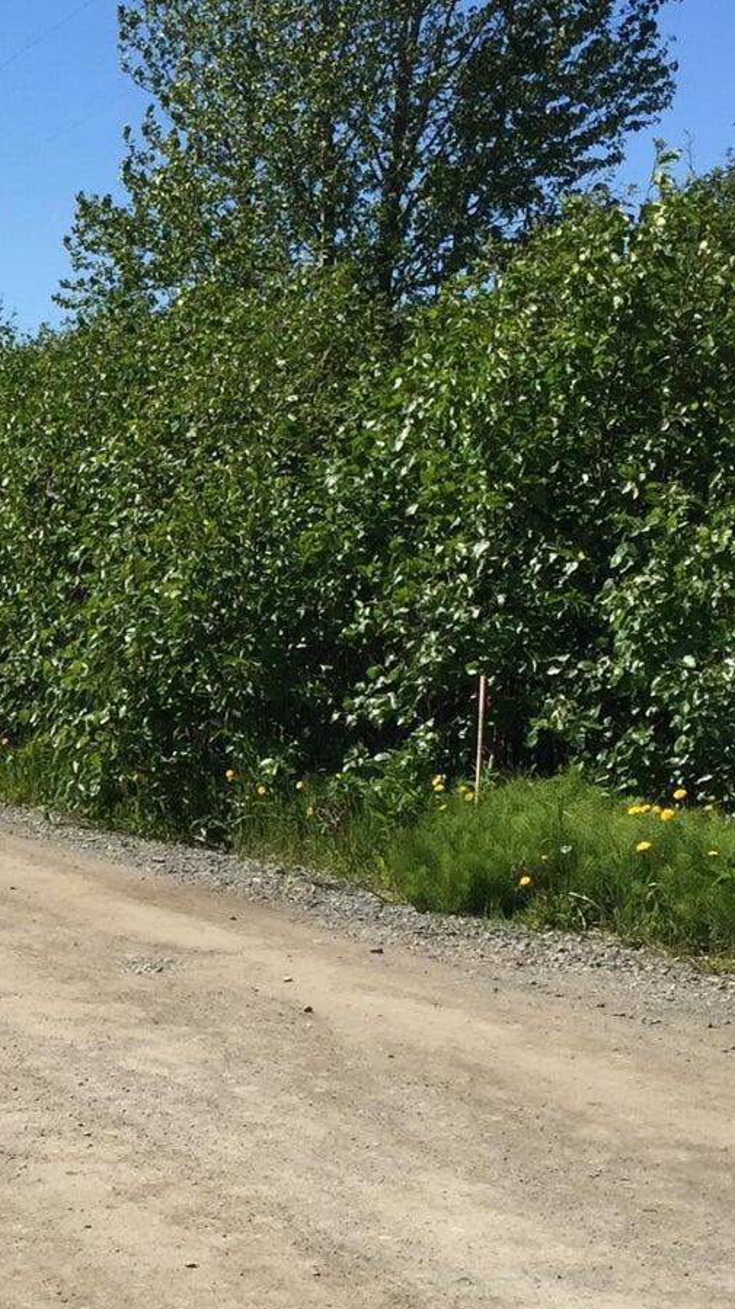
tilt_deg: -2.0
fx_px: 2601
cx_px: -253
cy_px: 722
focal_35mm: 75
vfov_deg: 28.2
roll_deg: -0.4
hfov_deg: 15.2
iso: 32
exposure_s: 1/2198
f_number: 2.2
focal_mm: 4.15
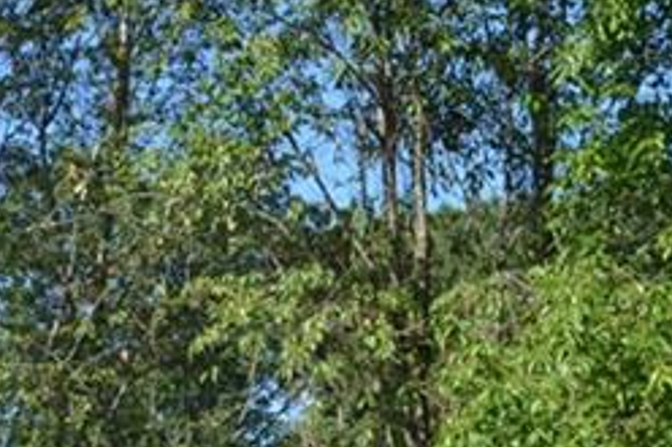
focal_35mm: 124
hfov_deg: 15.6
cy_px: 593
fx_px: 2313
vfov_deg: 10.8
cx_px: -230
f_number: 7.1
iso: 100
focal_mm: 20
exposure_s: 1/200
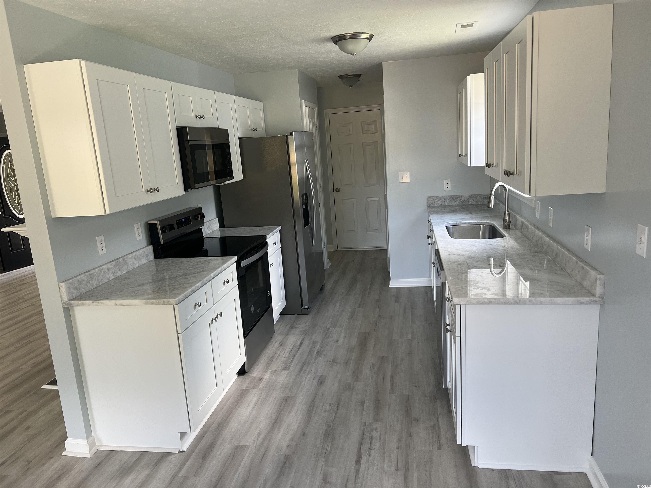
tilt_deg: -12.8
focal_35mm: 26
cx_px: 326
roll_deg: +3.7
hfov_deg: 67.3
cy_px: 244
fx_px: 489
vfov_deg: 53.1
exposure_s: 1/120
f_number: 1.5
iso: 100
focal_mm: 5.7
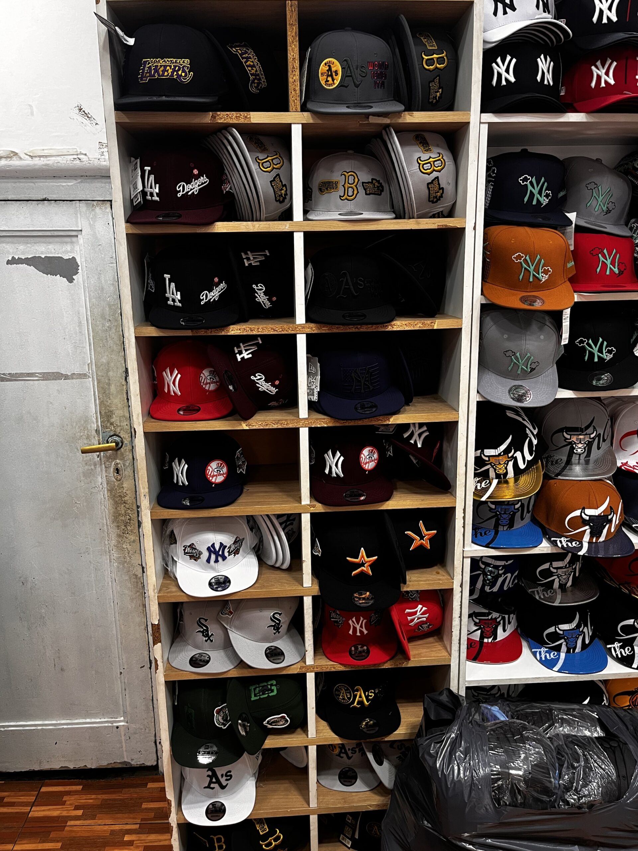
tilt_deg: -11.8
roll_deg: +1.5
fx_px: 639
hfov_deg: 53.1
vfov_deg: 67.3
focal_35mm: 26
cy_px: 426
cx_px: 319
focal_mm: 5.1
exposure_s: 1/50
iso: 125
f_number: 1.6
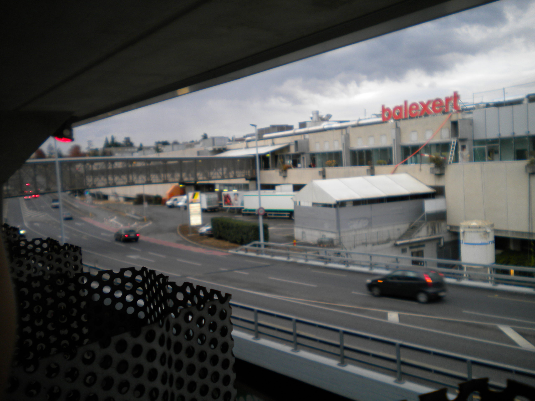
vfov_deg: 40.7
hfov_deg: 52.6
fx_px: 541
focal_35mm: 35
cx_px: 268
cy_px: 200
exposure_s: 1/65.7
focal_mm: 6.3
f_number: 3.1
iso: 80
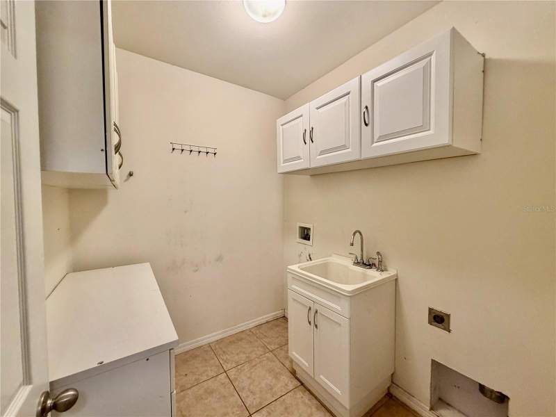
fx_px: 225
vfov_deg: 85.7
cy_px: 208
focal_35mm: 14
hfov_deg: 102.1
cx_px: 278
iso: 200
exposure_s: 1/60
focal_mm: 2.22
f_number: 2.2
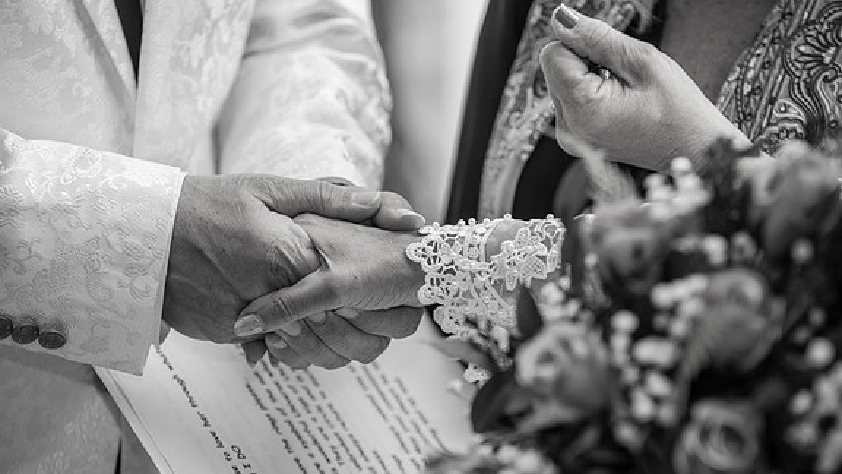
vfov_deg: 5.8
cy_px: 260
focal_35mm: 211
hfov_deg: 10.2
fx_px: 4711
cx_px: 422
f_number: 5
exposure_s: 1/200
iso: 160
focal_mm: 200
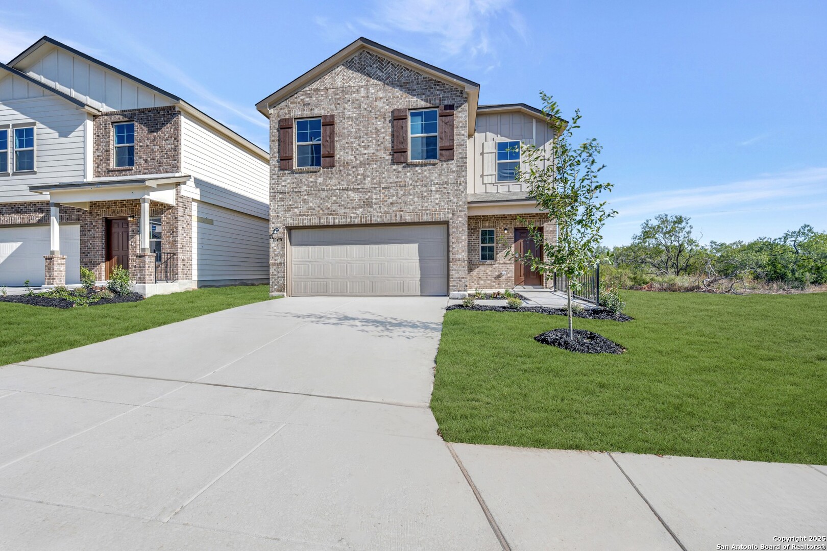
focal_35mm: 16
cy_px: 276
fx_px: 356
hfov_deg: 98.5
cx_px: 414
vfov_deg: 75.5
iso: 100
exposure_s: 1/320
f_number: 9
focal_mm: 15.5
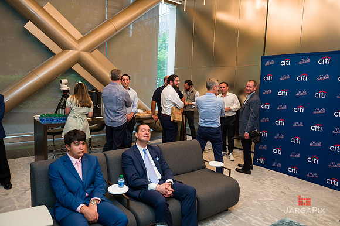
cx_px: 170
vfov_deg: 49.5
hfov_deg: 69.4
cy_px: 113
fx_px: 245
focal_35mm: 26
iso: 400
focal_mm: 26
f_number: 4
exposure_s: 1/200
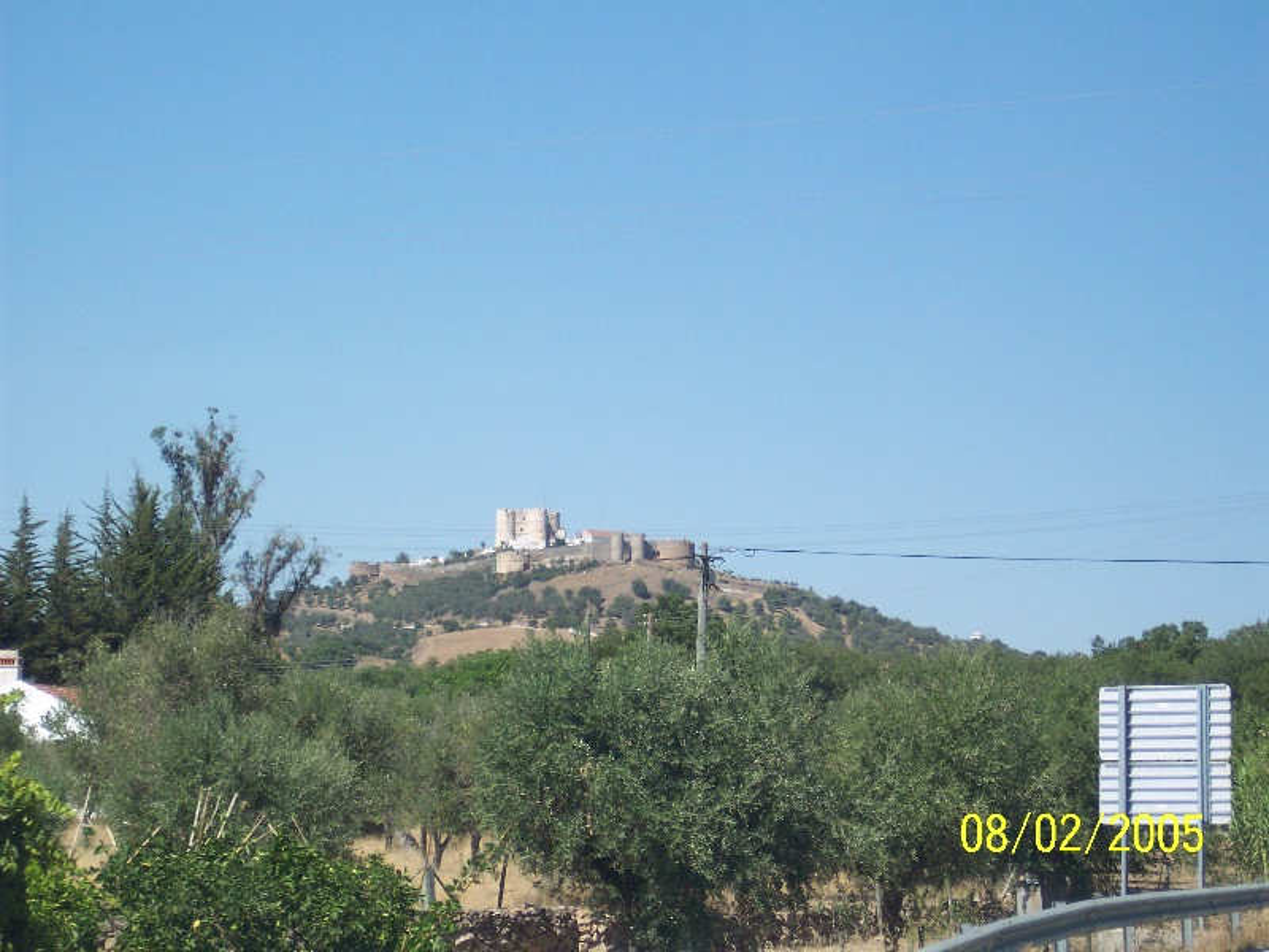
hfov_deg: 17.3
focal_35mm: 114
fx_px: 4179
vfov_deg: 13.0
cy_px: 476
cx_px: 634
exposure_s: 1/700
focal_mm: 24
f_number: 4.8
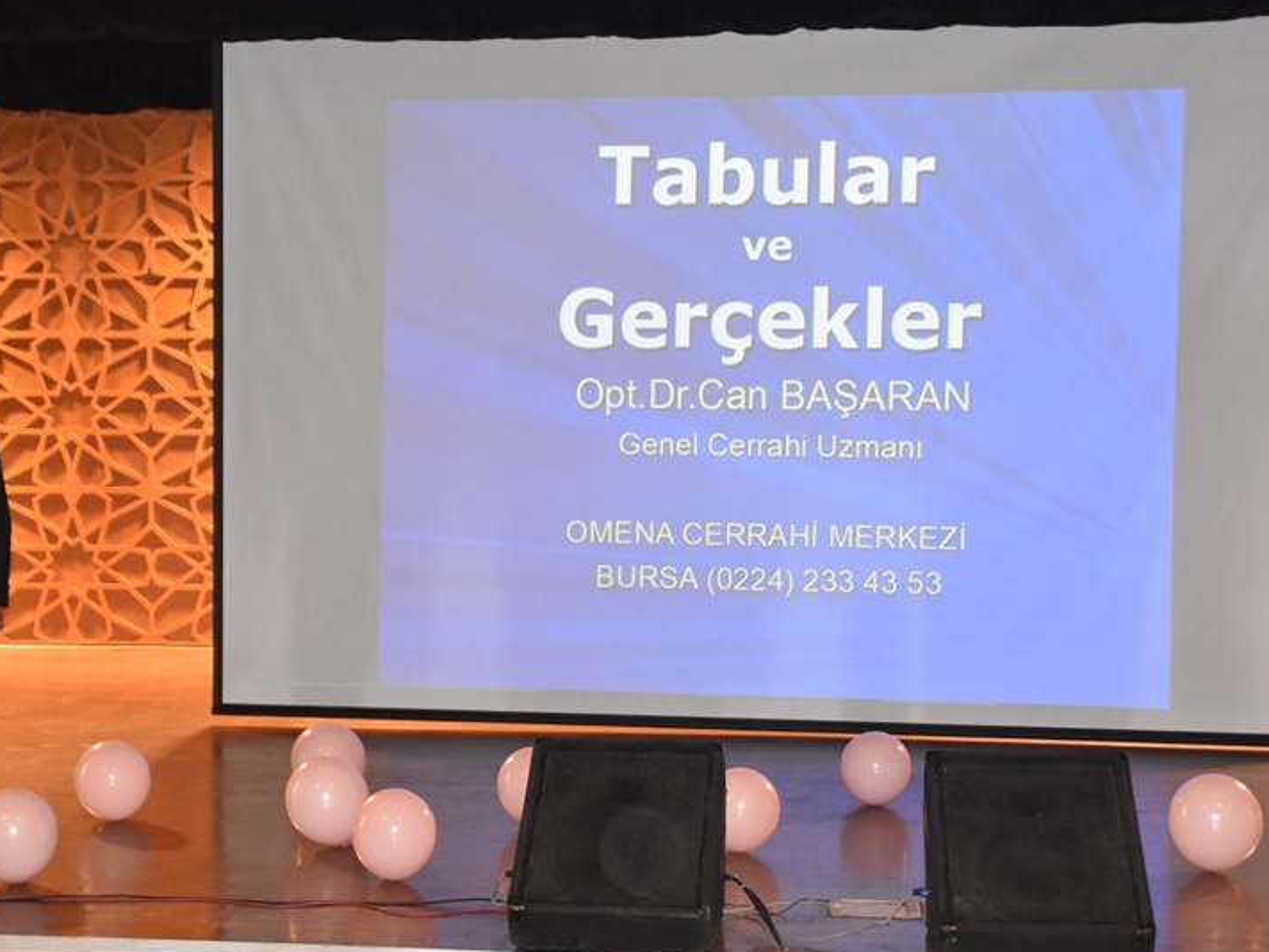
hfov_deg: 25.2
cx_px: 440
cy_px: 459
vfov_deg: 19.1
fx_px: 2823
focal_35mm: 77
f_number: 4.5
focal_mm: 38
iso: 3600
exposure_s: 1/60
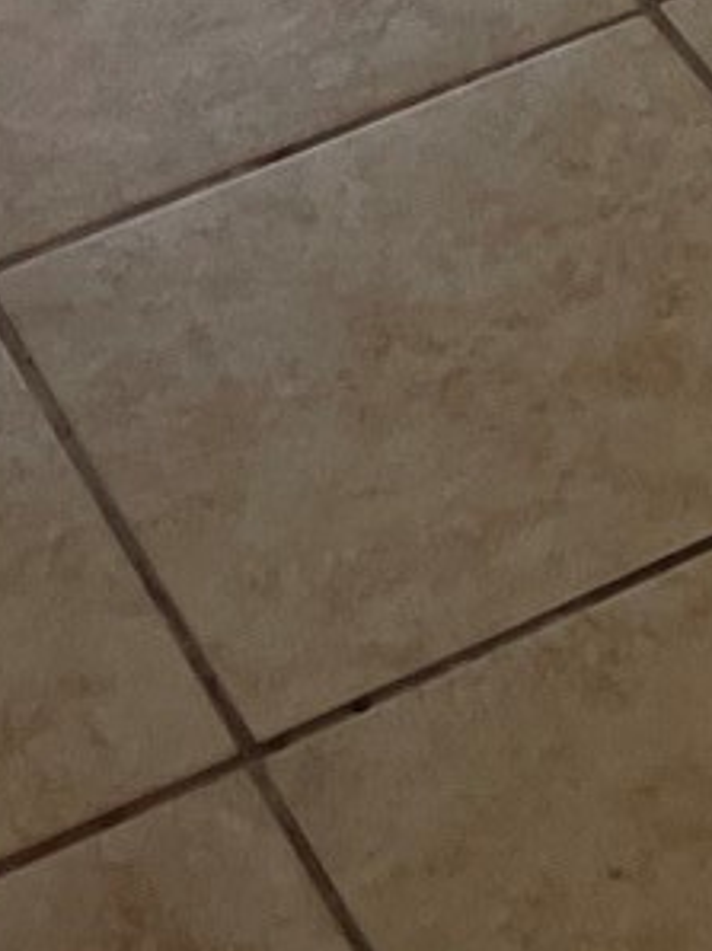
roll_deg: +1.9
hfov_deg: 8.4
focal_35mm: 172
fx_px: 4724
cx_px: 1181
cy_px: -2288
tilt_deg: -10.0
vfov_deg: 8.6
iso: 50
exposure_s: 1/120
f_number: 1.6
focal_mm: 5.1
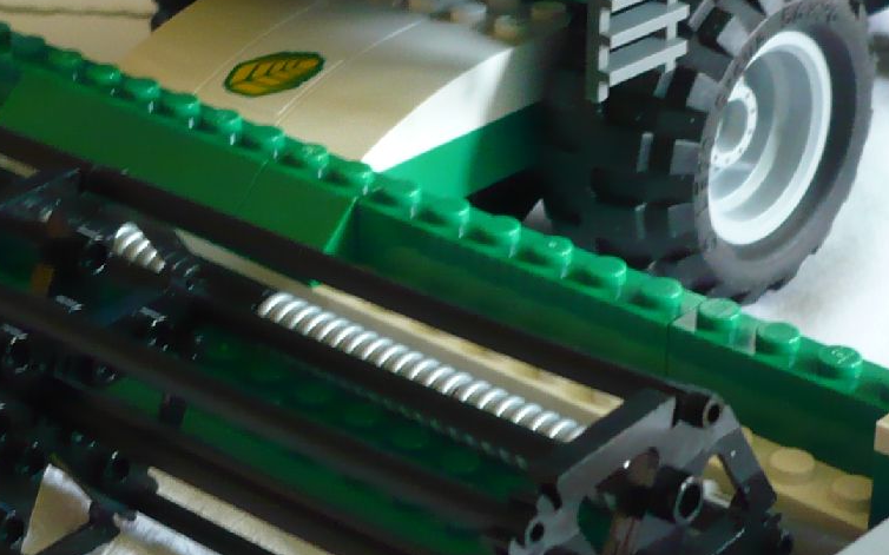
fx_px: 2350
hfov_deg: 21.4
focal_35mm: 97
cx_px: 319
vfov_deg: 13.4
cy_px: 167
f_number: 2.8
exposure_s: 1/30
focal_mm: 5.8
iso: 200
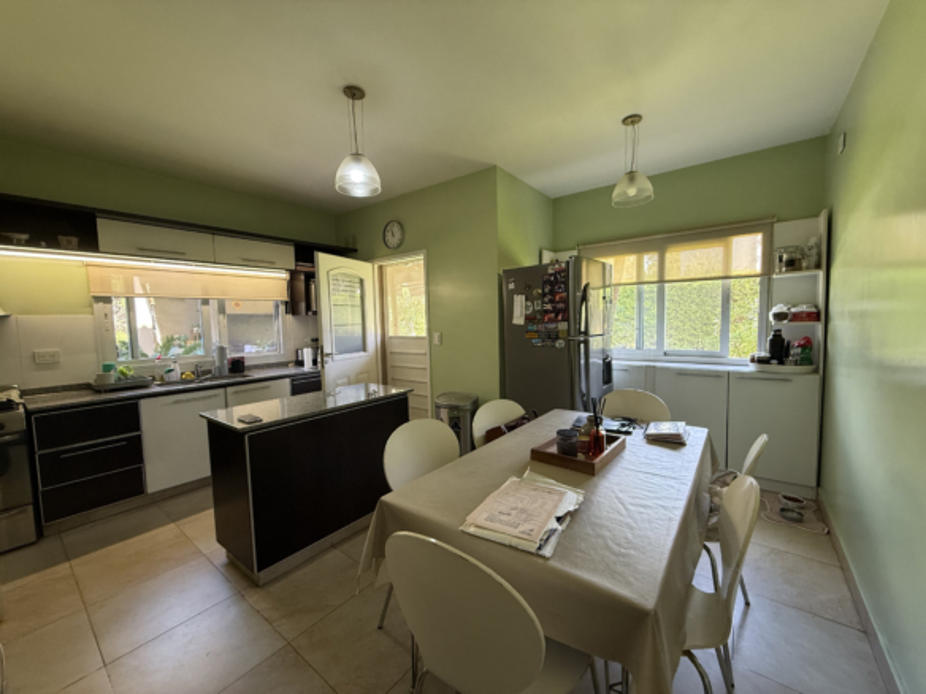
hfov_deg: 102.1
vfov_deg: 85.7
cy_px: 347
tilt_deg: -3.2
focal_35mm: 14
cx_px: 463
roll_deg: +1.2
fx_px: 375
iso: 250
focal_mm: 2.22
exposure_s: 1/100
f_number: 2.2
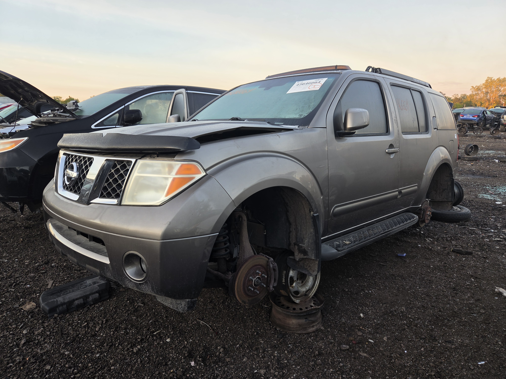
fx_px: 336
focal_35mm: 23
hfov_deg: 73.9
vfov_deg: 58.9
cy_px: 190
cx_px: 253
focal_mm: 5.4
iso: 50
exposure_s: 1/180
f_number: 1.8
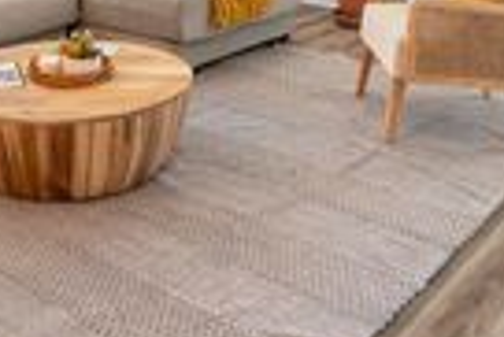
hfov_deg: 35.7
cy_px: -180
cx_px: 156
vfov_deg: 20.7
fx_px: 771
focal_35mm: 55
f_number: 8
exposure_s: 1/2
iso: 800
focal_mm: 10
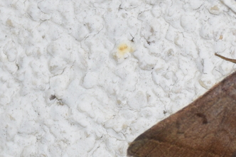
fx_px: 3473
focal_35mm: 530
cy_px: 153
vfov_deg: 2.6
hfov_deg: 3.9
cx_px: 268
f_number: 7.1
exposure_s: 1/60
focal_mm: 122
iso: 320
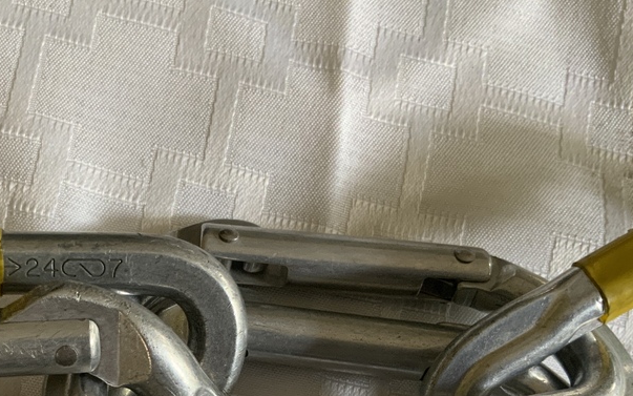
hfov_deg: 38.5
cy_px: 375
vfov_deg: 24.4
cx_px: 159
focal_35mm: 51
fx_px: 880
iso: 200
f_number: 1.8
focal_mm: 3
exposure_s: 1/60
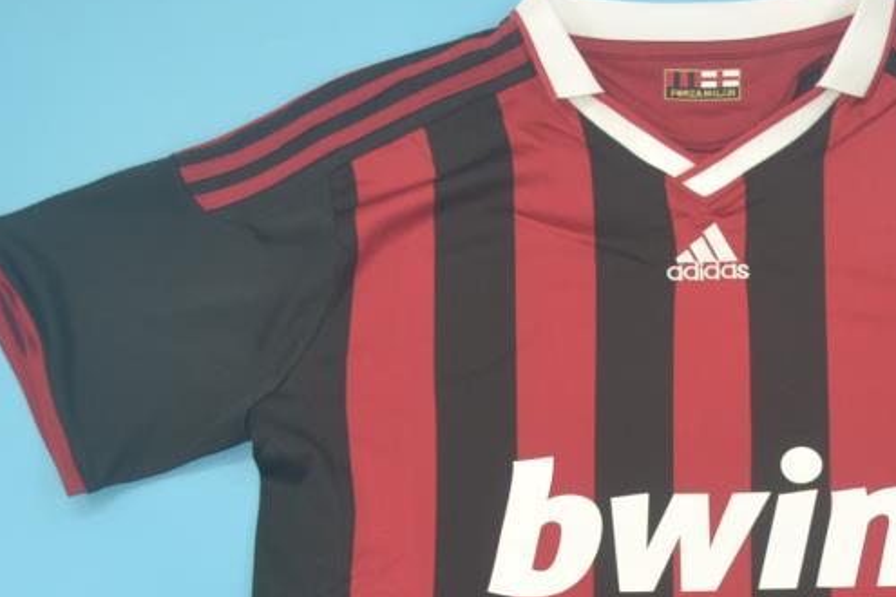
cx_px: 715
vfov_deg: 18.4
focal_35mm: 72
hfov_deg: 27.5
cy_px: 597
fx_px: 1792
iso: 200
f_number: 4
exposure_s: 1/80
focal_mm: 22
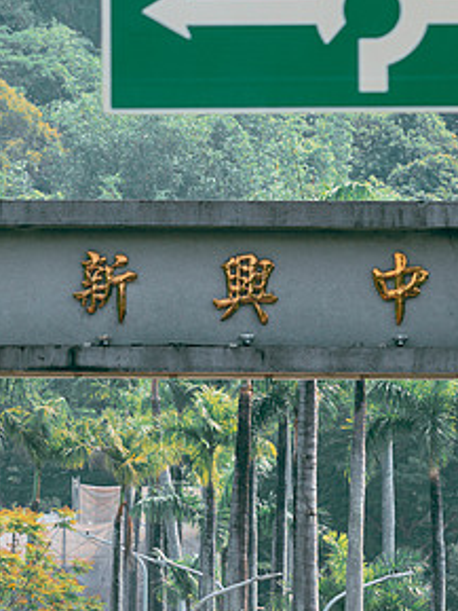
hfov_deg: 1.9
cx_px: 327
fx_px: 13732
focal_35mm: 779
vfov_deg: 2.5
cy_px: 419
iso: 125
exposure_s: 1/800
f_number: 4
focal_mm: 200
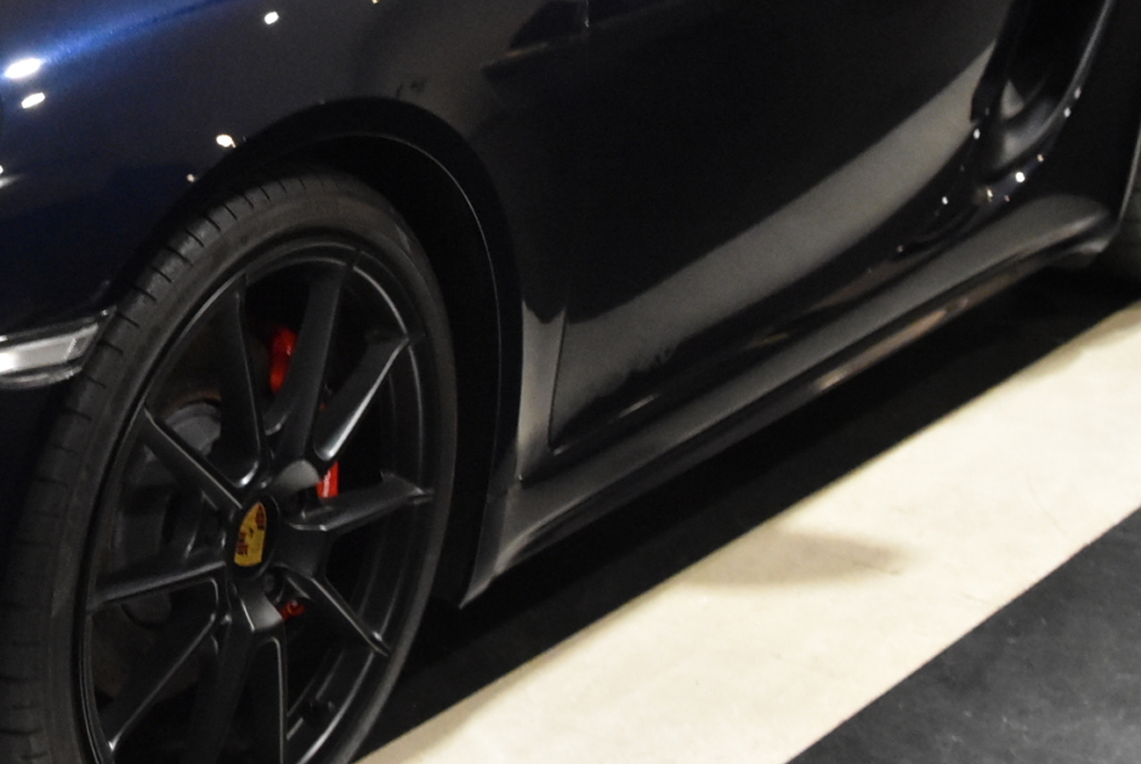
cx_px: -85
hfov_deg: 20.0
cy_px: 105
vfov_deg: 13.9
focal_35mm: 98
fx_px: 3109
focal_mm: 24
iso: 3600
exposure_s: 1/40
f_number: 8
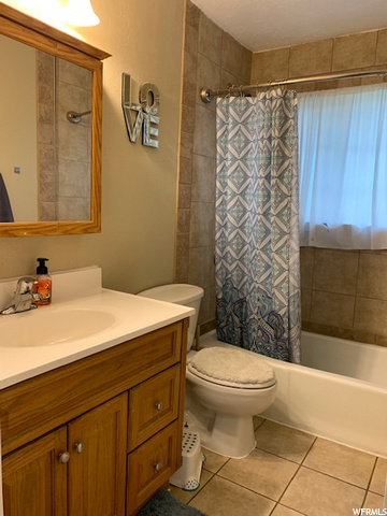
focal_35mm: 26
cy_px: 258
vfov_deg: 67.3
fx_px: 388
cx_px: 194
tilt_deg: -7.2
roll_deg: -1.8
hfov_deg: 53.1
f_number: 1.8
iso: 200
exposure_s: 1/60
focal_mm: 4.25
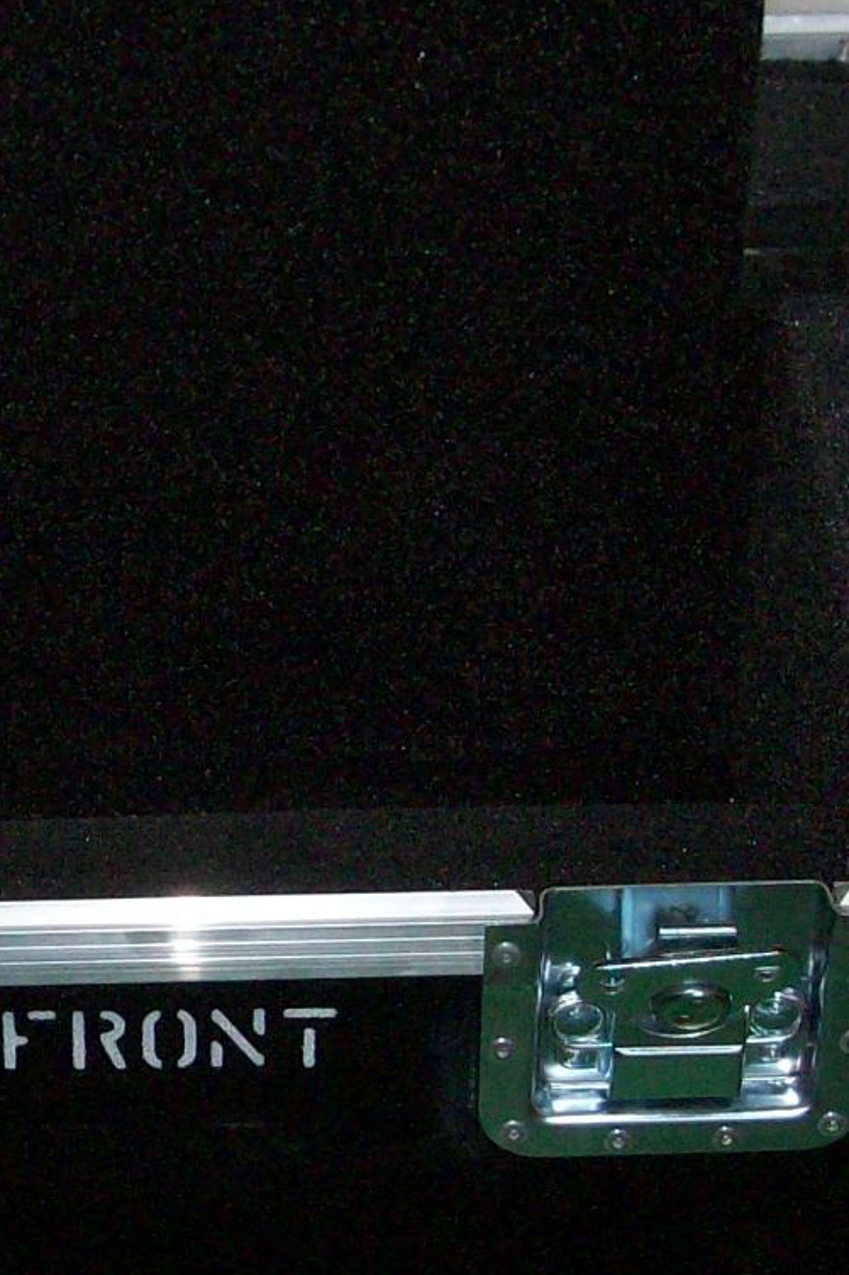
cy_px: 885
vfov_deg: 17.2
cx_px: 125
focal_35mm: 119
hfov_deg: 11.5
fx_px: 4211
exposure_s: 1/65.1
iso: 160
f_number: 3.2
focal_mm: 7.1
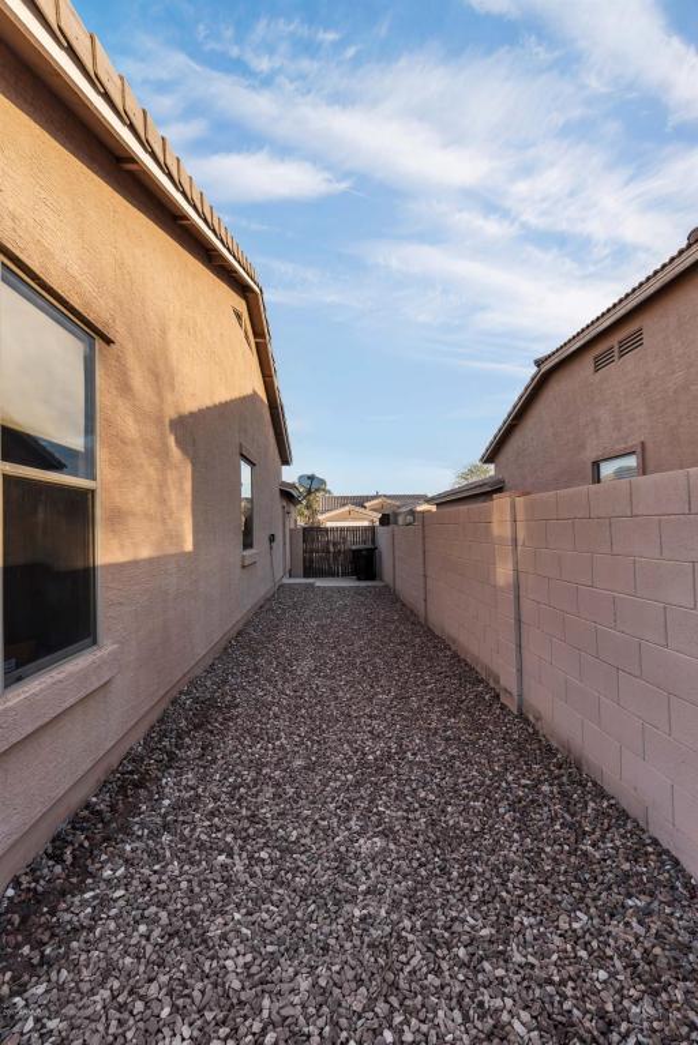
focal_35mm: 16
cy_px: 522
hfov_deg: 73.8
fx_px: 465
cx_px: 349
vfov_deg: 96.7
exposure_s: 1/200
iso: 320
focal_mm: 16
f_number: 7.1
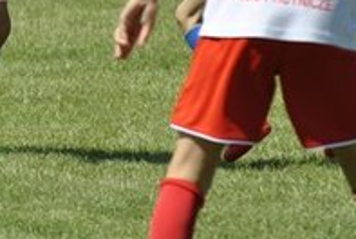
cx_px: -61
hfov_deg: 2.9
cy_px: -51
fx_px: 7107
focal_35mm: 718
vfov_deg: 1.9
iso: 160
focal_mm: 145
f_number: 5
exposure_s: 1/1000
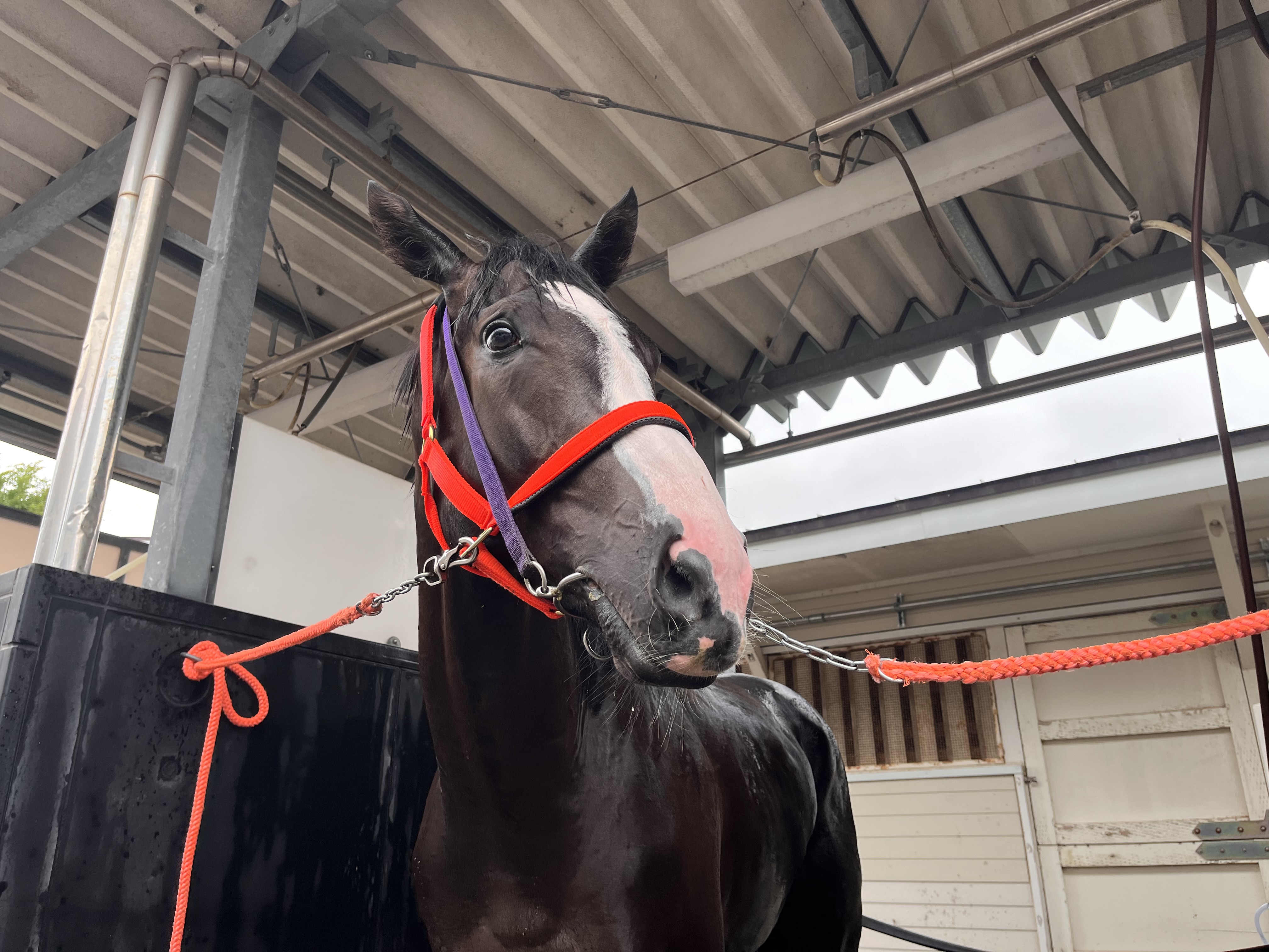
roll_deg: +1.6
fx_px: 953
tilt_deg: +23.7
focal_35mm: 26
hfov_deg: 67.3
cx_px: 634
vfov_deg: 53.1
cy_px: 476
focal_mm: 5.1
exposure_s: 1/224
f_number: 1.6
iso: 40
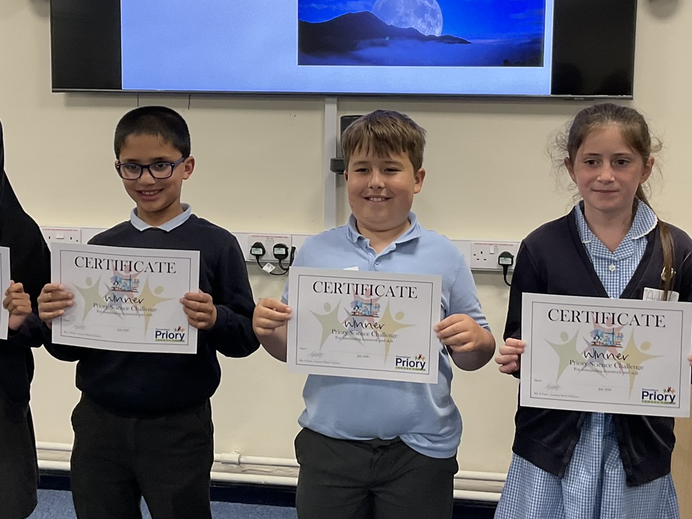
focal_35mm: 54
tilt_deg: -5.7
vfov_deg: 26.9
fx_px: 1080
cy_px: 191
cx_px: 352
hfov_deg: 35.5
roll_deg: -0.9
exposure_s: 1/50
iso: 50
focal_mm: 3
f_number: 1.8
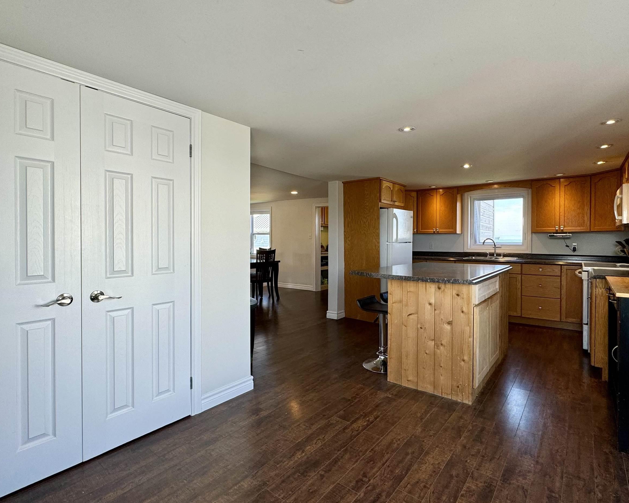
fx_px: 335
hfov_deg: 86.3
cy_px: 246
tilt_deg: -0.1
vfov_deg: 73.8
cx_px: 330
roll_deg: +0.1
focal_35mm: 18
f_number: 2.2
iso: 64
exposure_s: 1/120
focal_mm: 2.22
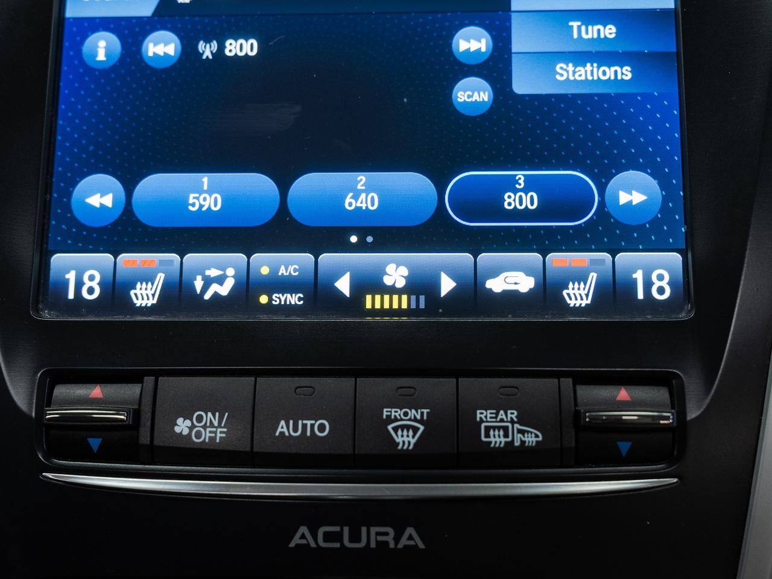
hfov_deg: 43.3
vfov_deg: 33.2
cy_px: 311
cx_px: 390
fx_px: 971
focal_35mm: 44
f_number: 4.5
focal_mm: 35.3
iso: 500
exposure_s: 1/50
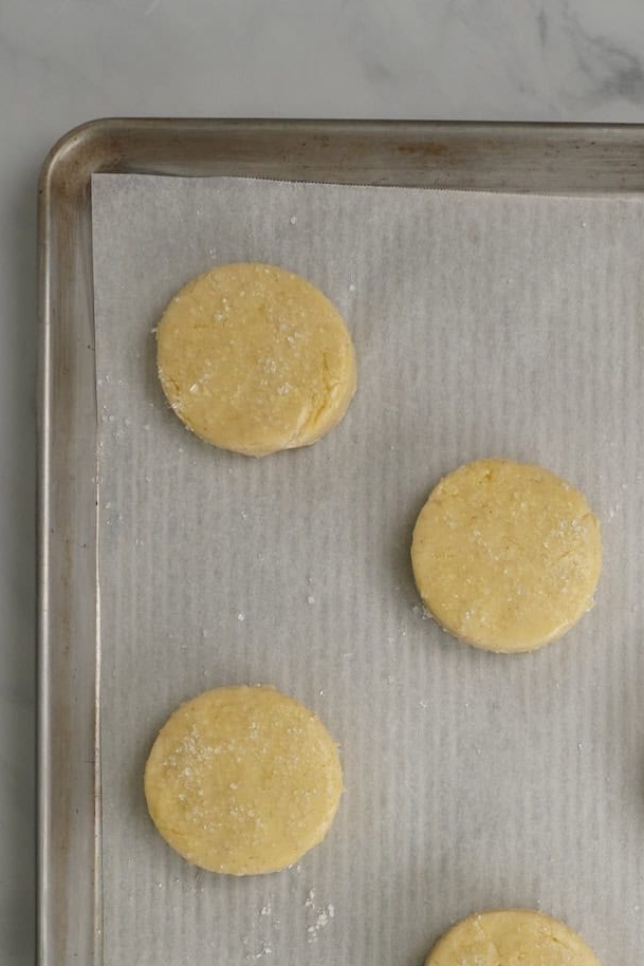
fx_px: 1745
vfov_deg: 30.3
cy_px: 767
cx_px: 509
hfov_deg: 20.7
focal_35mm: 65
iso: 800
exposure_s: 1/50
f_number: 10
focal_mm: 33
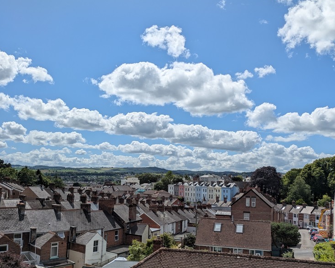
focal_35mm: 34
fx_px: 337
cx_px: 161
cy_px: 163
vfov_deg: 43.1
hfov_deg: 52.8
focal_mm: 5.43
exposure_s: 1/4739
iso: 48
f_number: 1.89
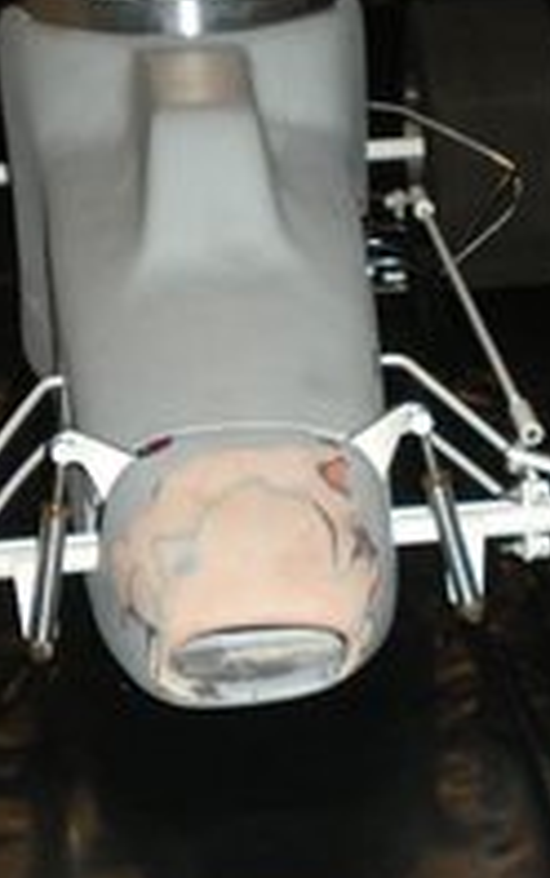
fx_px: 2874
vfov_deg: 17.3
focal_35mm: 120
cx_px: 435
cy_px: 319
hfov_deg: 10.9
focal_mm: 9.3
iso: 161
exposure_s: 1/60
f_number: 3.9
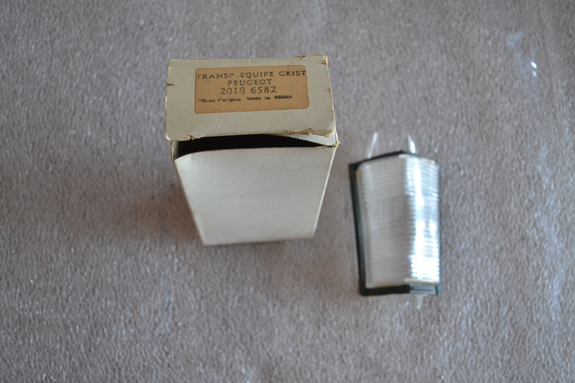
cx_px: 288
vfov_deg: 34.2
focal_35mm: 39
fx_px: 623
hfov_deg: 49.6
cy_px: 192
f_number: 4.2
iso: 1400
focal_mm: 26
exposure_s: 1/60
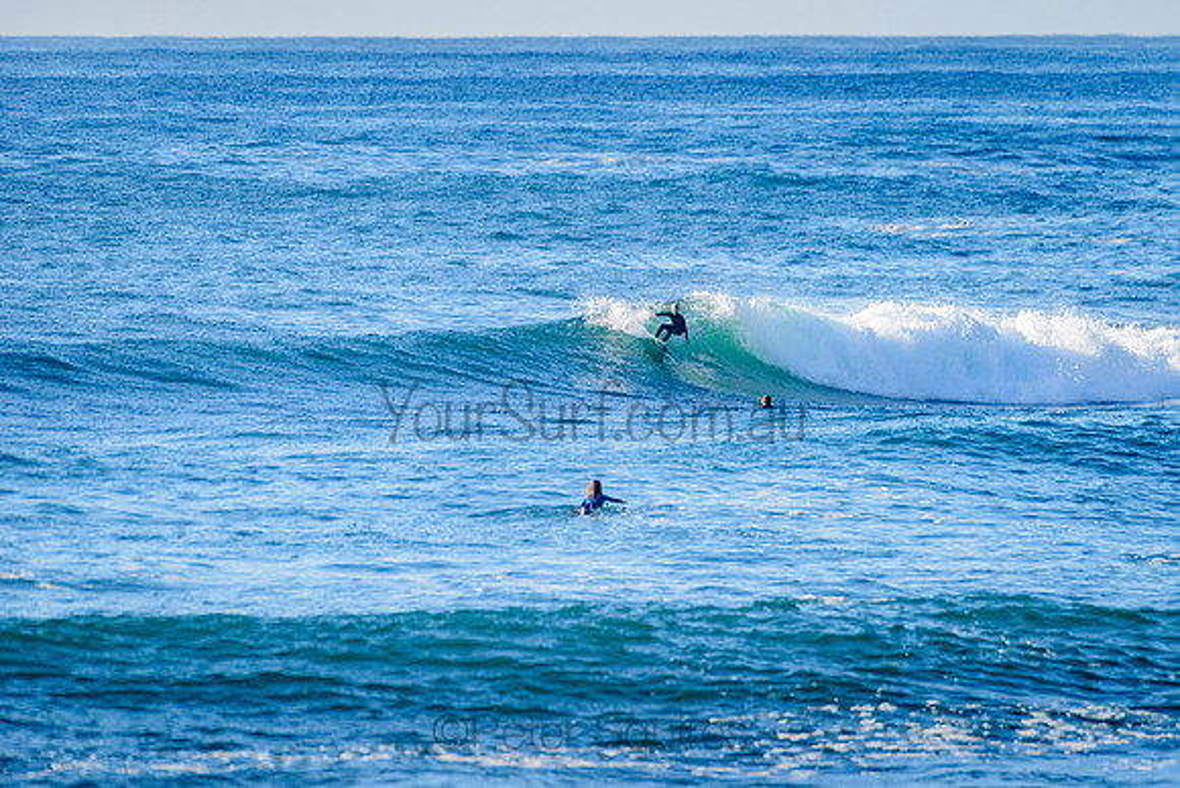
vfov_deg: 2.2
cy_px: 336
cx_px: 724
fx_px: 20104
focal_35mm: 613
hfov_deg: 3.4
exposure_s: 1/2000
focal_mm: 500
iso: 360
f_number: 5.6
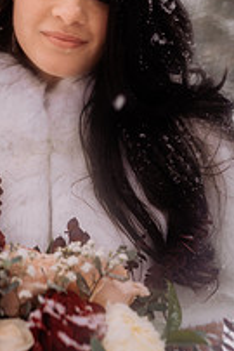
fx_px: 759
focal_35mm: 78
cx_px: 36
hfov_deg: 17.3
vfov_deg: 25.4
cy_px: 59
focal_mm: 35
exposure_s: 1/200
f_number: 2.5
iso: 100
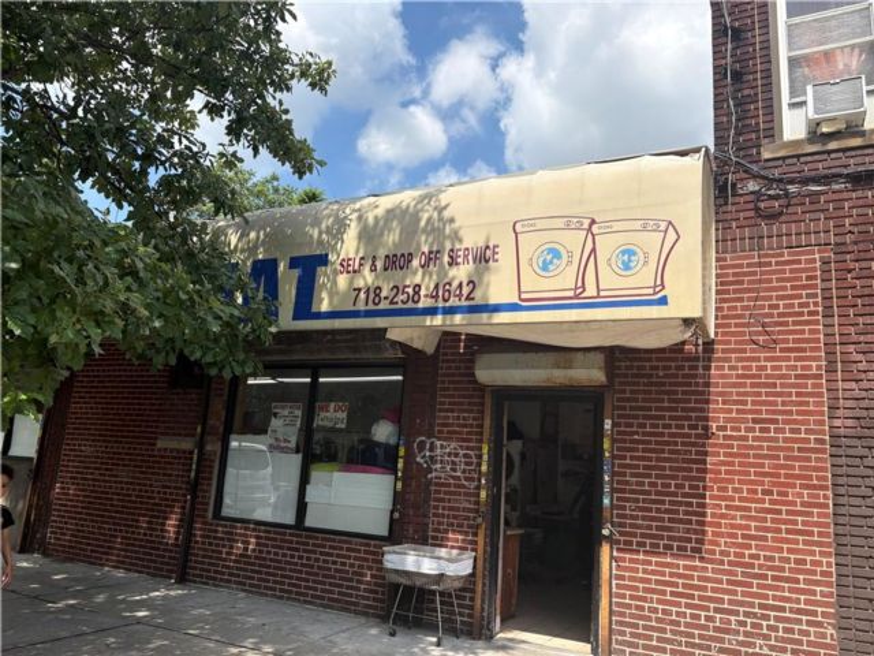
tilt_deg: +12.6
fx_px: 656
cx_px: 437
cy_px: 328
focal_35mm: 26
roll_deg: -3.0
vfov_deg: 53.1
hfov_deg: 67.3
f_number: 1.6
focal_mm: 5.96
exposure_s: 1/2985
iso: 50
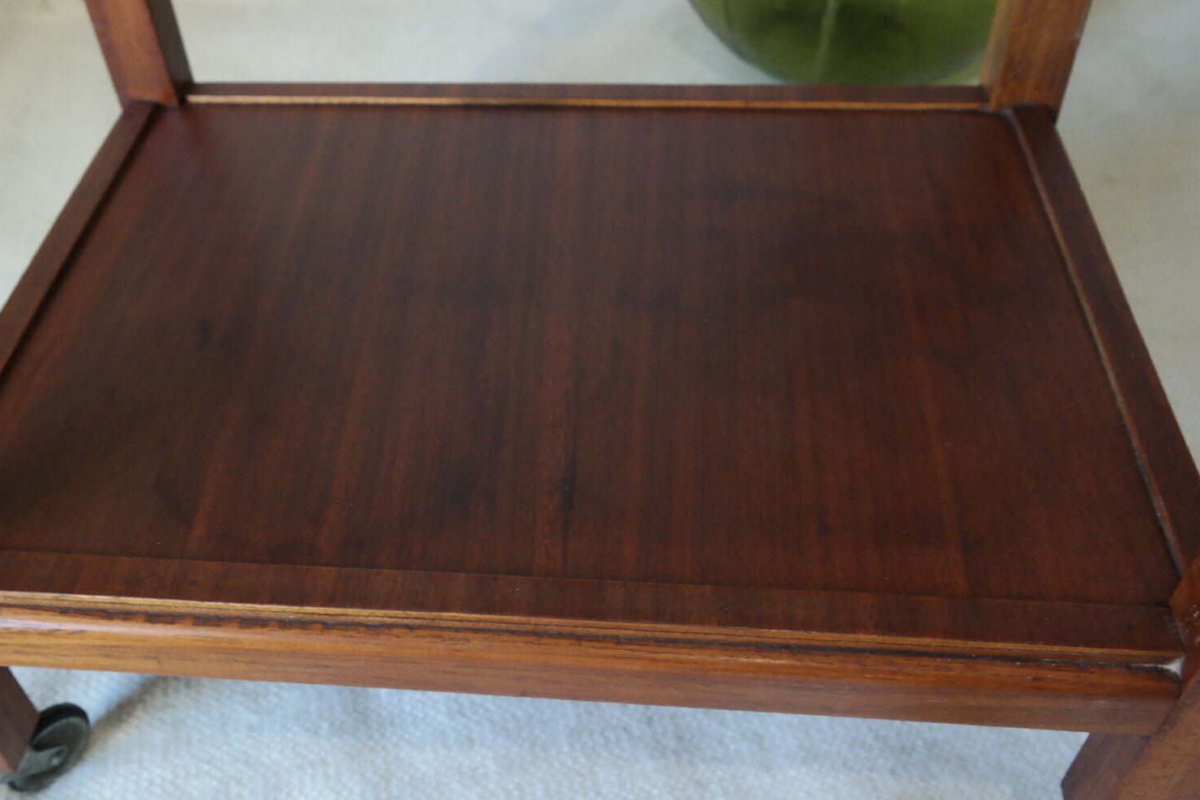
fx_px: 1166
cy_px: 336
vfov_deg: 37.7
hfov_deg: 54.2
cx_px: 514
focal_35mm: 35
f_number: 5.6
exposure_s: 1/25
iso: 800
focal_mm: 20
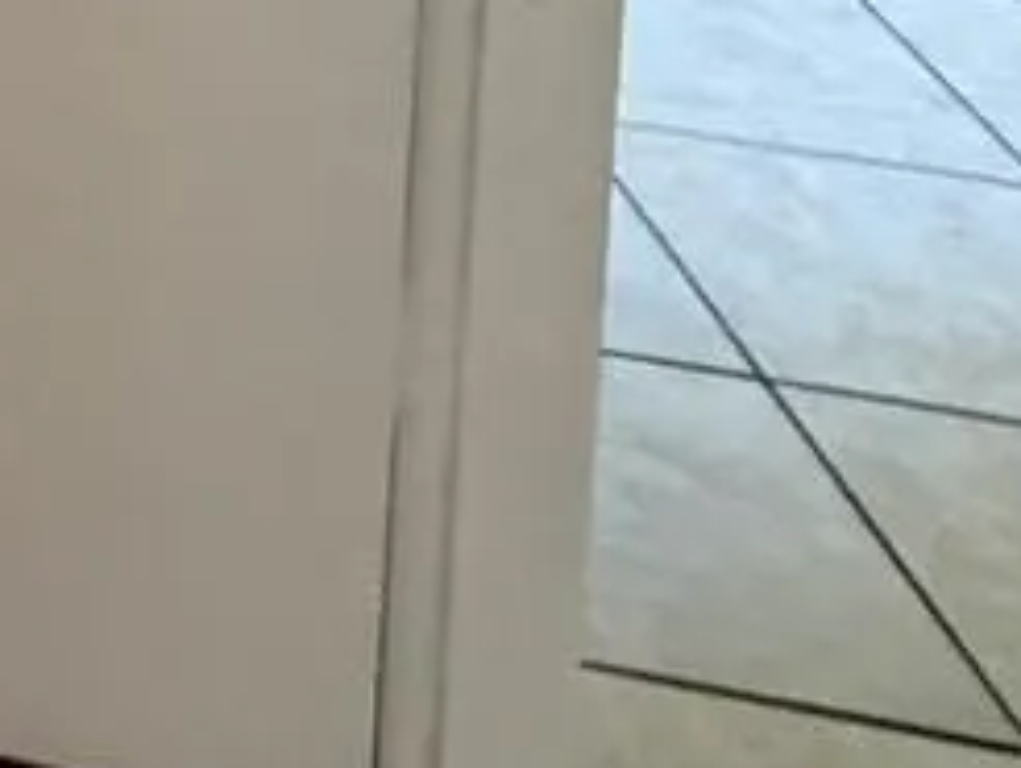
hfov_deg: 14.8
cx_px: -1345
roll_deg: +1.1
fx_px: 2687
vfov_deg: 12.0
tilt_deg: -2.0
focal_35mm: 91
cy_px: -1245
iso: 250
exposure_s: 1/60
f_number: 2.2
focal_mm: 2.22
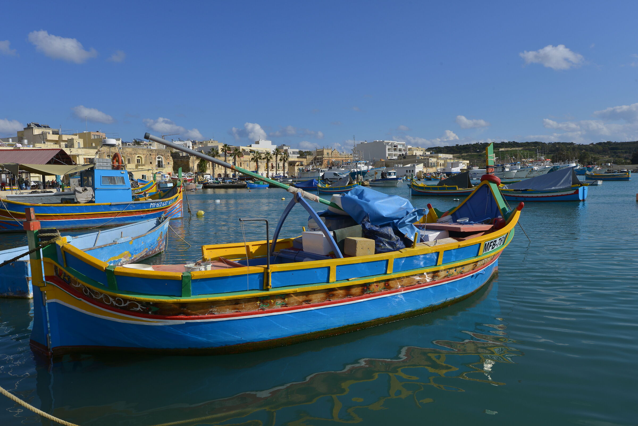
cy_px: 213
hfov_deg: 69.4
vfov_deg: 49.6
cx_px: 319
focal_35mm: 26
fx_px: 461
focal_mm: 26
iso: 200
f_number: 13
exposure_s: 1/400
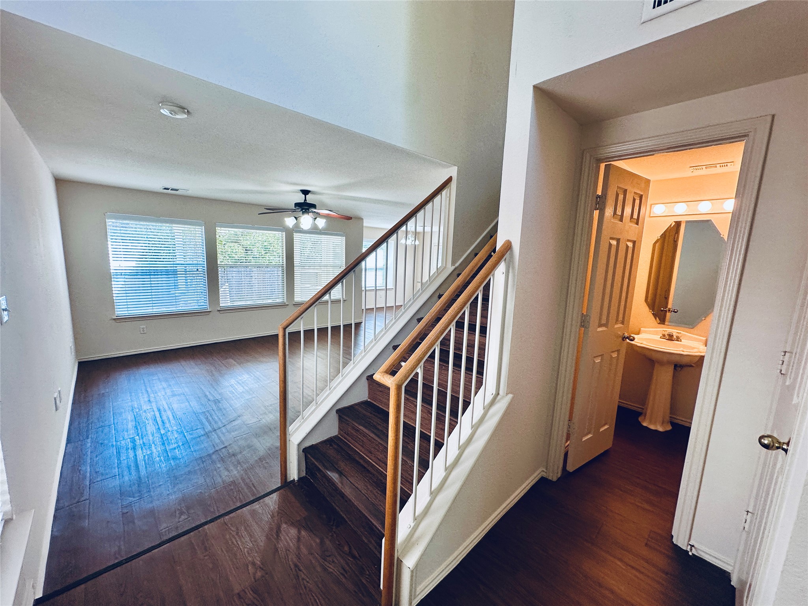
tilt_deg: -7.3
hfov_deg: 102.1
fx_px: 327
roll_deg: -2.0
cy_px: 303
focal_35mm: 14
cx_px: 404
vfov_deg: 85.7
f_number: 2.2
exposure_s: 1/120
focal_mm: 2.22
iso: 160
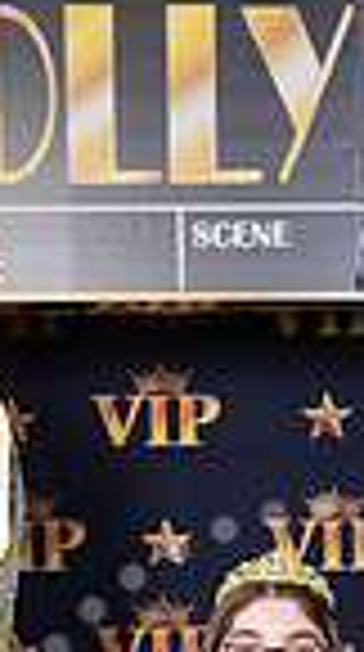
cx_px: 368
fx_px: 2363
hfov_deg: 8.8
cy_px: 908
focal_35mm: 137
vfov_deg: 14.8
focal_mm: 42
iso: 400
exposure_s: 1/125
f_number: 8
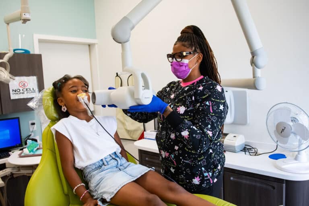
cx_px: 154
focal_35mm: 28
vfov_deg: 46.4
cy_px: 103
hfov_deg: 65.5
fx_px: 240
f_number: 4
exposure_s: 1/400
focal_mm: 24
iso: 1250
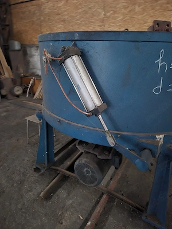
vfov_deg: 73.9
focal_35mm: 23
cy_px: 114
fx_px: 152
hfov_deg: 58.9
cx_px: 86
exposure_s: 1/25.1
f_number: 1.8
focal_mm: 5.4
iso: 2000
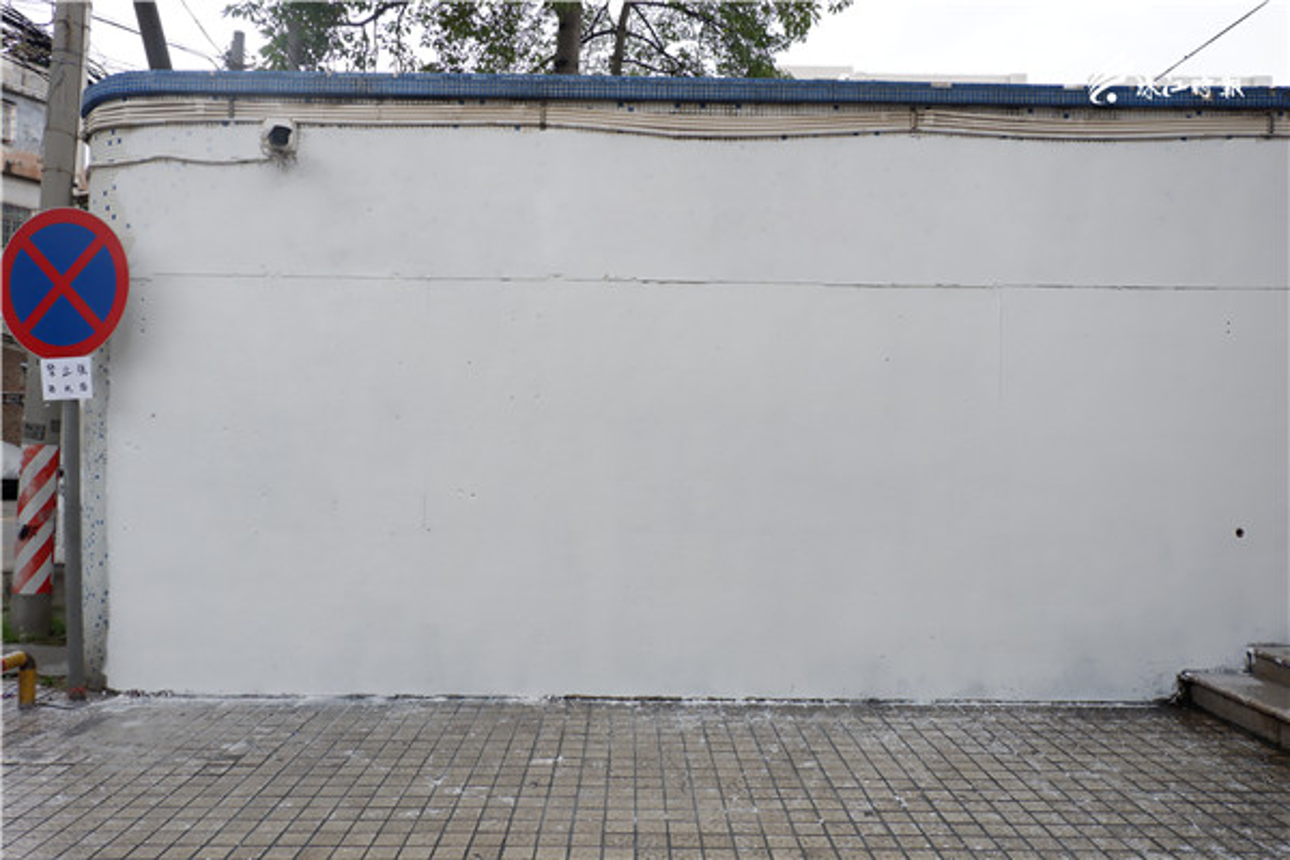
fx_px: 860
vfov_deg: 53.1
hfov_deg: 73.7
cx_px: 645
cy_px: 430
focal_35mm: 24
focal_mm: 16.7
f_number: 5
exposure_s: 1/420
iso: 400
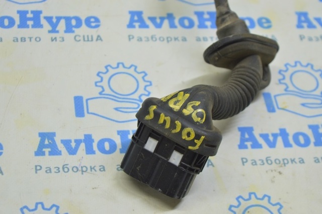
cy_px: 107
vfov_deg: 16.5
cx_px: 161
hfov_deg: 24.6
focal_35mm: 82
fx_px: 737
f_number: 5.6
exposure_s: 1/20
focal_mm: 55
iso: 400
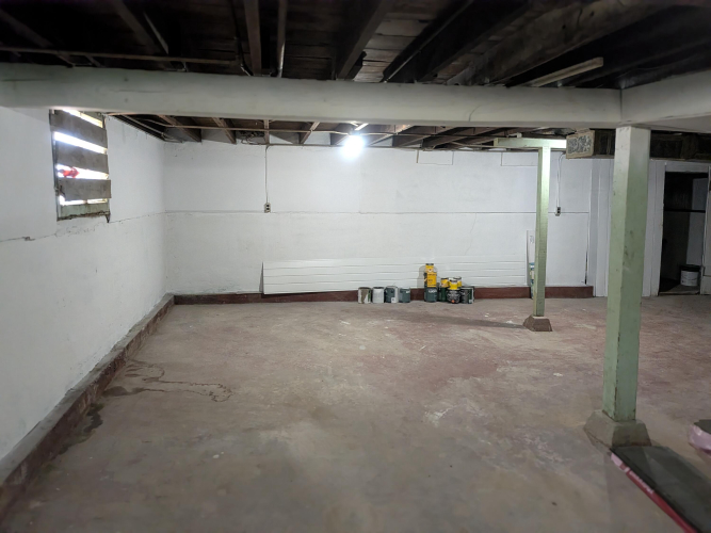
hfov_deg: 71.6
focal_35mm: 24
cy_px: 266
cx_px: 356
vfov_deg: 56.8
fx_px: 493
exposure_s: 1/120
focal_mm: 4.53
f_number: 1.7
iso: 1801
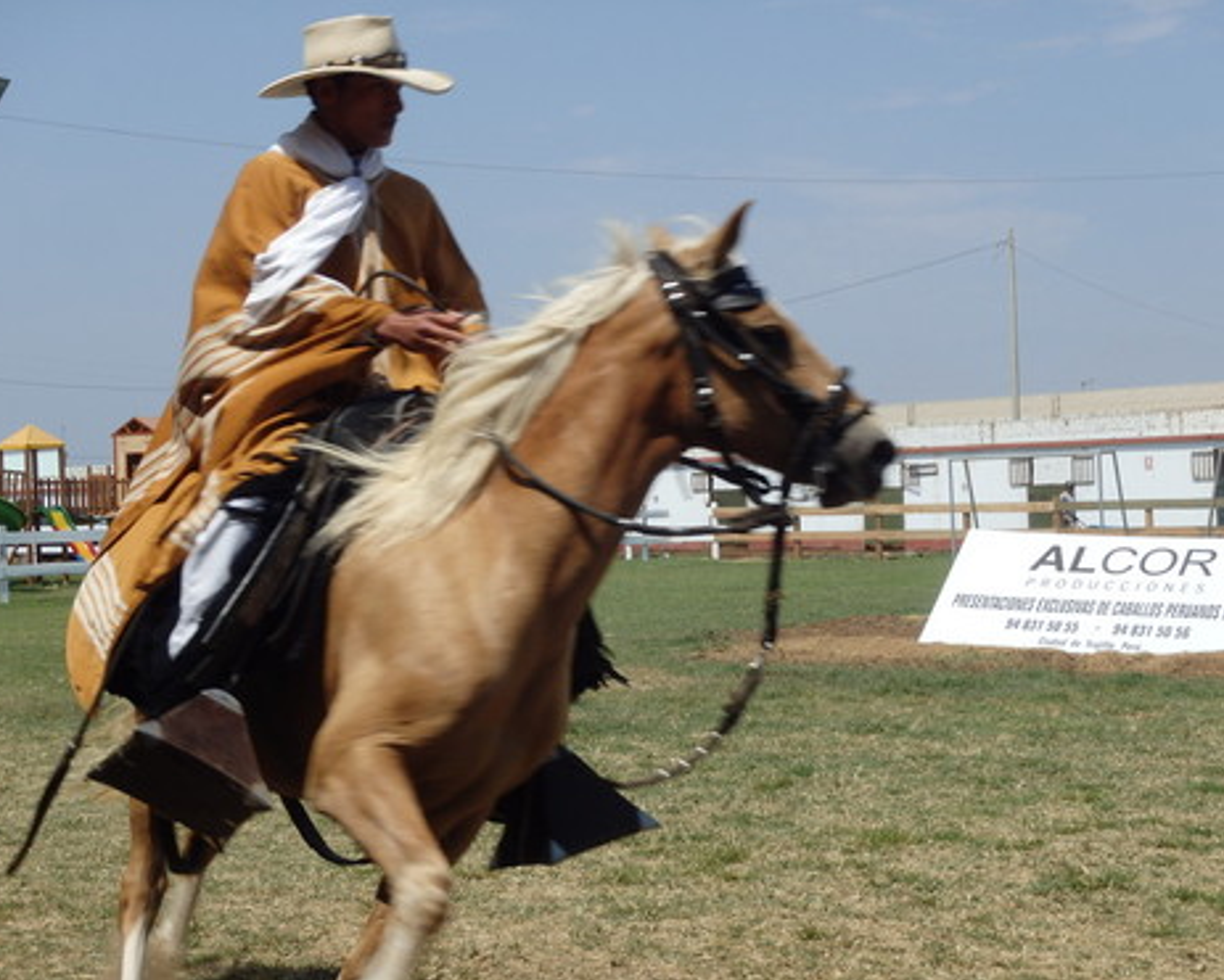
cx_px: 621
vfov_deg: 25.8
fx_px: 2139
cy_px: 490
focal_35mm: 59
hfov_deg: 31.9
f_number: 14
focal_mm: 10
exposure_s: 1/100
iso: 125
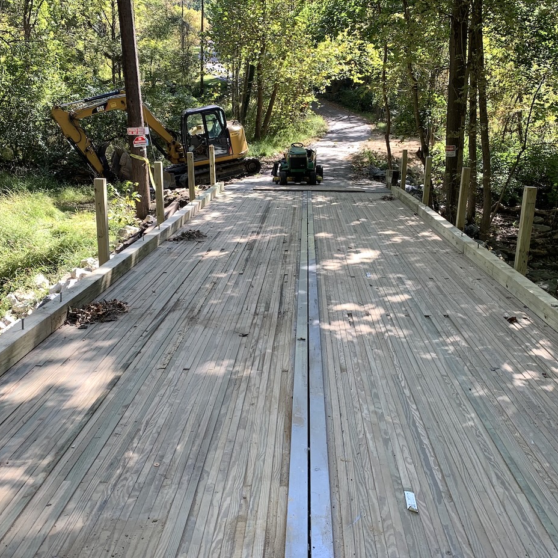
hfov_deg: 49.7
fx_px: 602
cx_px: 291
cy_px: 263
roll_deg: -0.9
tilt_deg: -16.0
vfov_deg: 49.7
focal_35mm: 33
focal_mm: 4.25
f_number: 1.8
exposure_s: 1/193
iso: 25
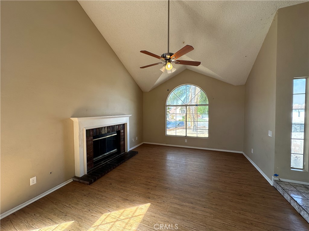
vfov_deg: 85.7
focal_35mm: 14
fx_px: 125
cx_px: 154
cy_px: 116
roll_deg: +0.2
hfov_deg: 102.1
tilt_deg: -0.6
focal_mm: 2.22
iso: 40
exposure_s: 1/144
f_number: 2.2
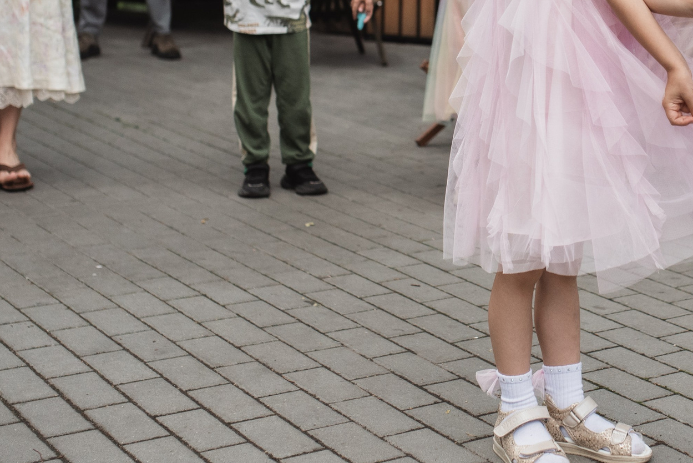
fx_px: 1579
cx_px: 563
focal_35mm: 82
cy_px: 21
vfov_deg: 16.4
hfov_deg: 24.3
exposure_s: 1/1000
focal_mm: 35
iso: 800
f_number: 2.5
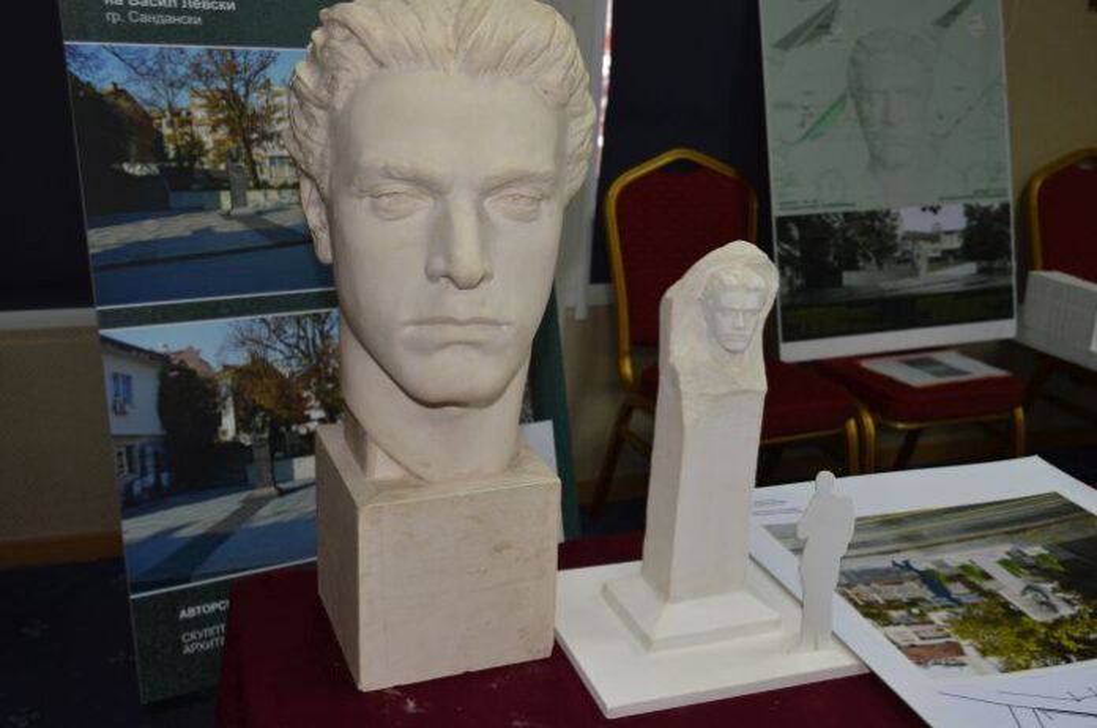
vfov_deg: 35.4
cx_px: 548
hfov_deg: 51.3
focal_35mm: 38
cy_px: 364
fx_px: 1141
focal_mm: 25
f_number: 5.6
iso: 250
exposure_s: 1/30
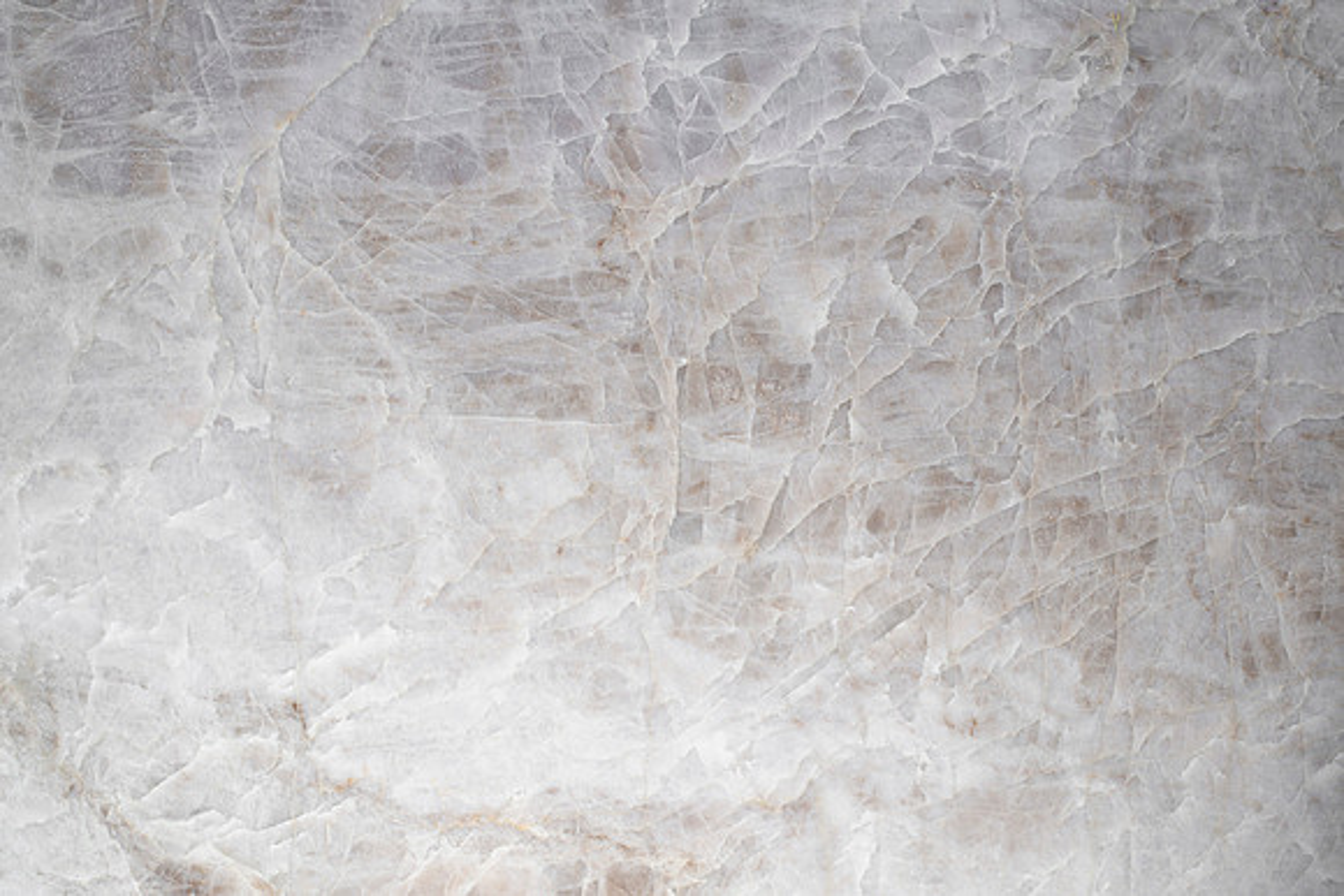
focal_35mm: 52
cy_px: 448
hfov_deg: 38.1
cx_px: 700
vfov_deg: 26.0
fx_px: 1944
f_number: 7.1
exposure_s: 1/250
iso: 250
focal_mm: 50
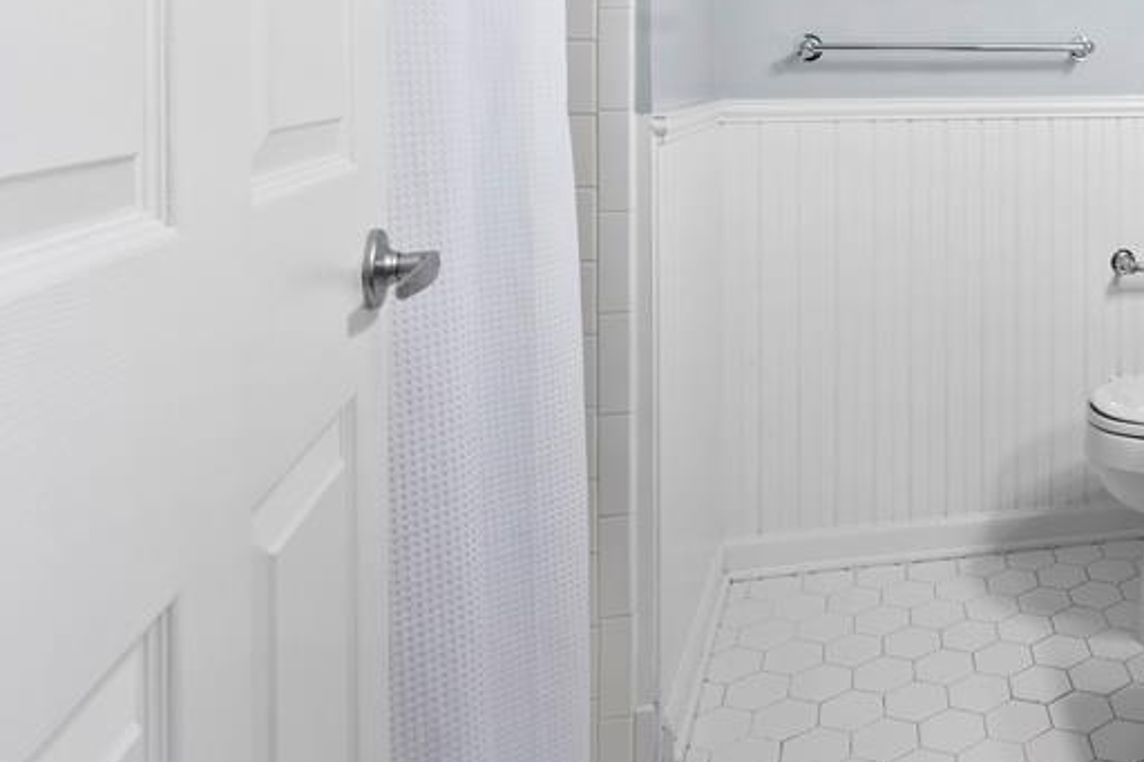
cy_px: 57
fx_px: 1017
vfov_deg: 37.9
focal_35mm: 32
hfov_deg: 48.9
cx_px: 1126
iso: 250
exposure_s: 1
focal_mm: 16
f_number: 9
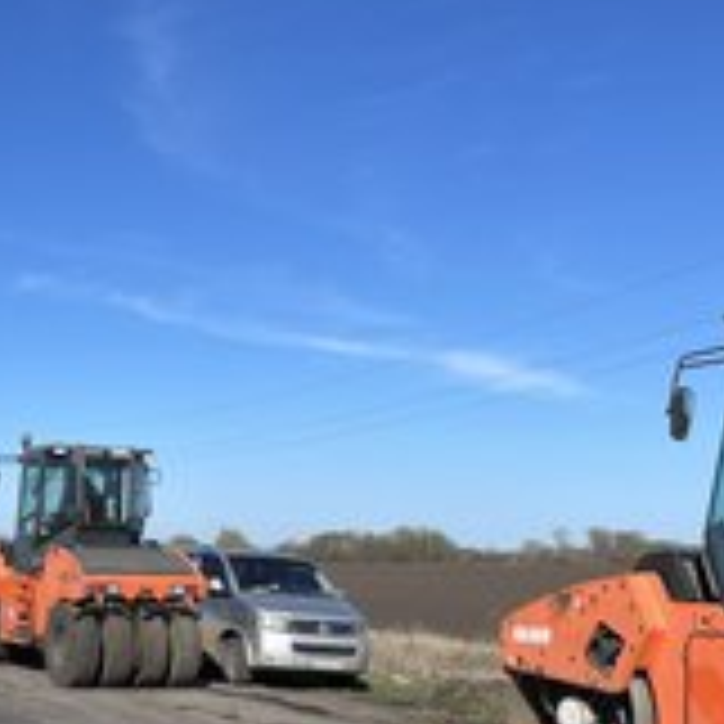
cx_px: -22
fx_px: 1349
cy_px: 468
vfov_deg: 29.9
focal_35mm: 57
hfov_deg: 28.0
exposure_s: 1/4464
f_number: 1.6
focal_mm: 4.2
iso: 32
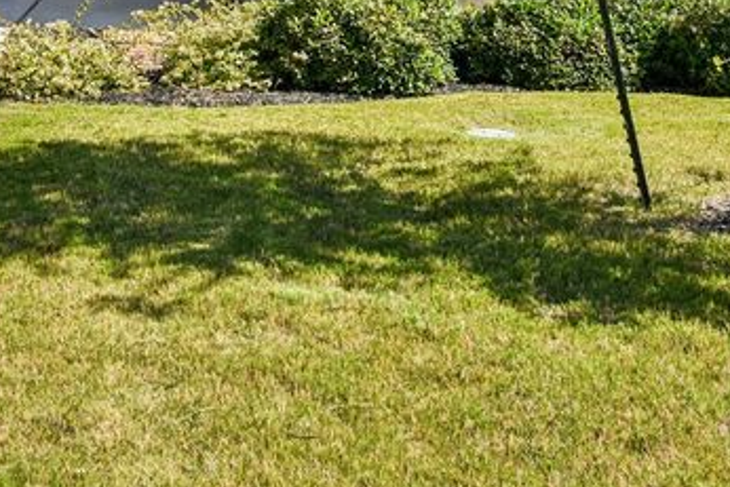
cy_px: -170
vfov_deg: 18.5
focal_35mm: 68
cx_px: 110
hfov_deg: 28.8
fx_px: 1379
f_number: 8
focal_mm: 23
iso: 100
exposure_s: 1/400
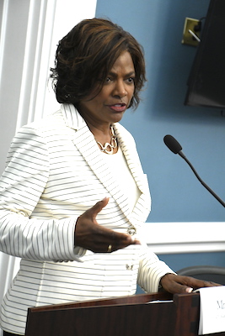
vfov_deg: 19.4
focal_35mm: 105
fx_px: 983
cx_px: 112
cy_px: 168
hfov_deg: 13.1
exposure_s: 1/50
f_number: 5.6
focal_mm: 70
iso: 4000
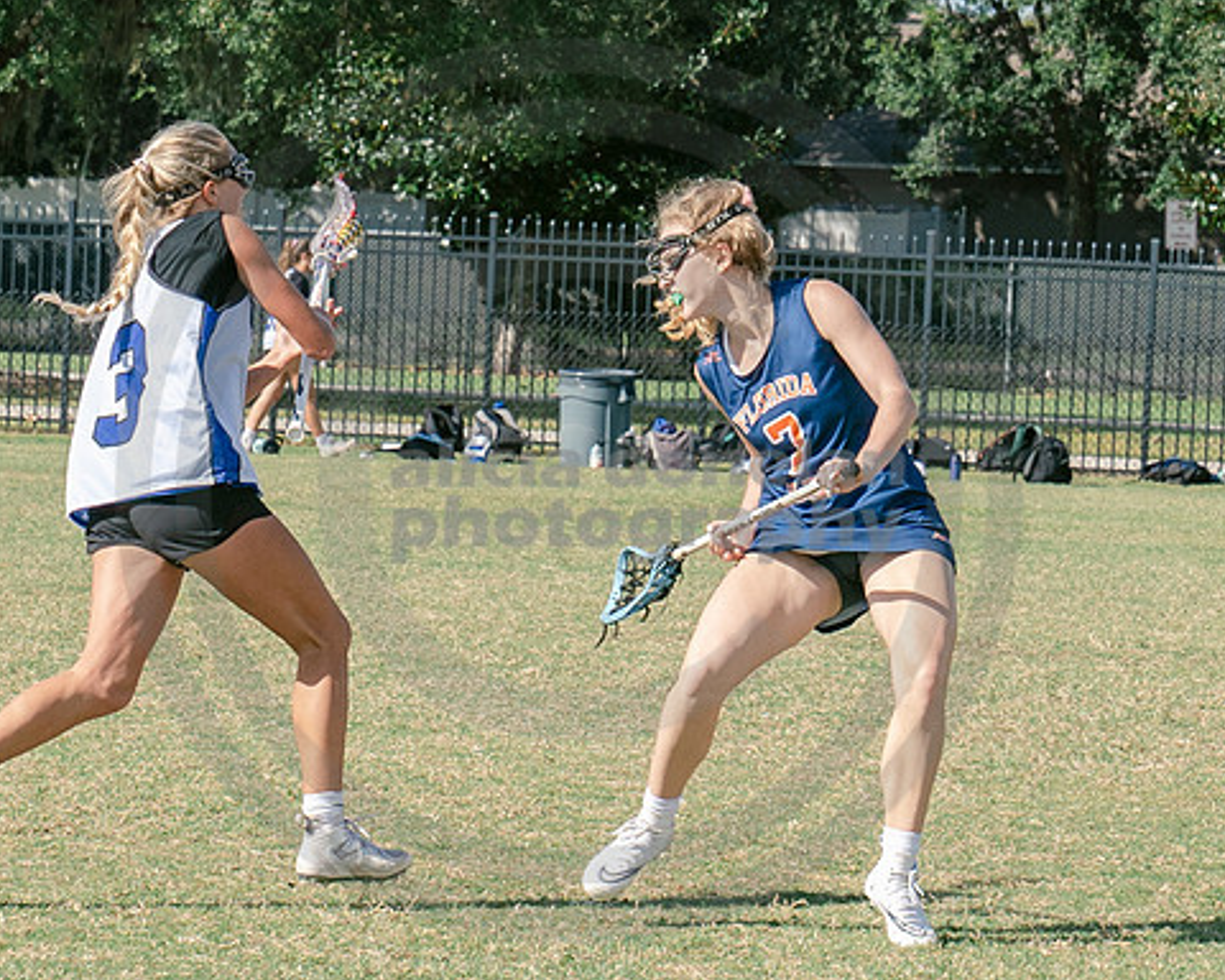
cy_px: 503
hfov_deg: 7.7
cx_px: 653
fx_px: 9136
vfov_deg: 6.1
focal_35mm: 252
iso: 250
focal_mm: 70
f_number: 5.6
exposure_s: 1/1000
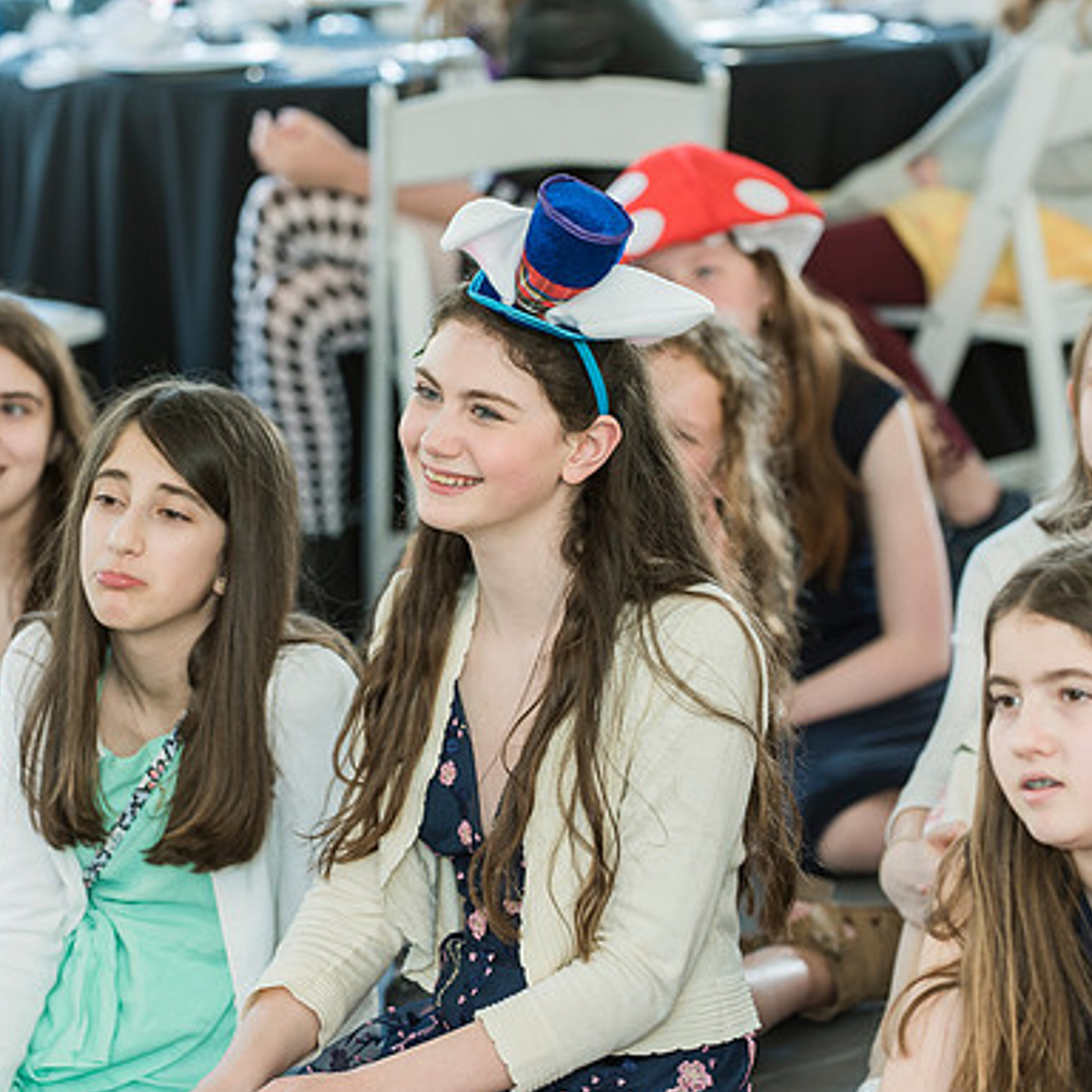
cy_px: 547
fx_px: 5960
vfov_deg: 10.5
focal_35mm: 167
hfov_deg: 10.5
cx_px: 427
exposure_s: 1/160
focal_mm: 130
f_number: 4
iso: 640
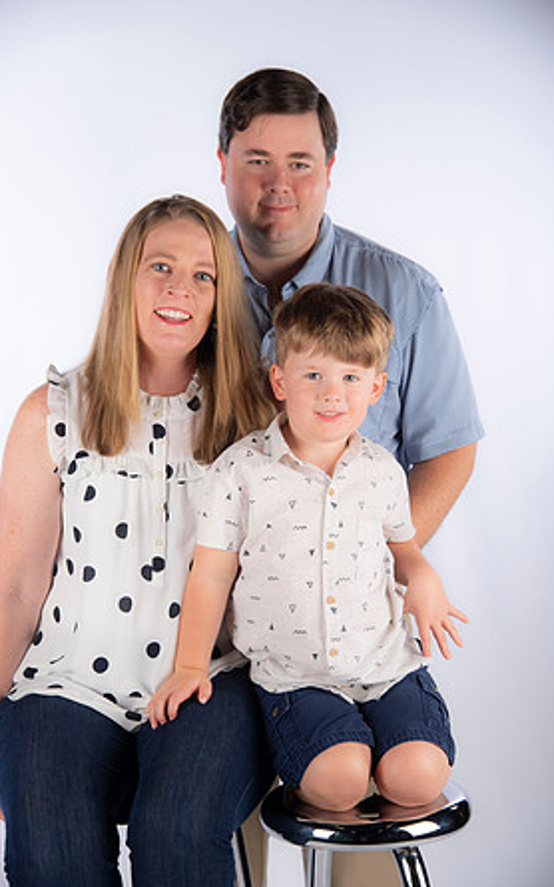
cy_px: 444
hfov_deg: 18.1
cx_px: 290
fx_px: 1740
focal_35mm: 72
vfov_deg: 28.6
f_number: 5
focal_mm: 70
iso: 100
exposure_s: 1/200
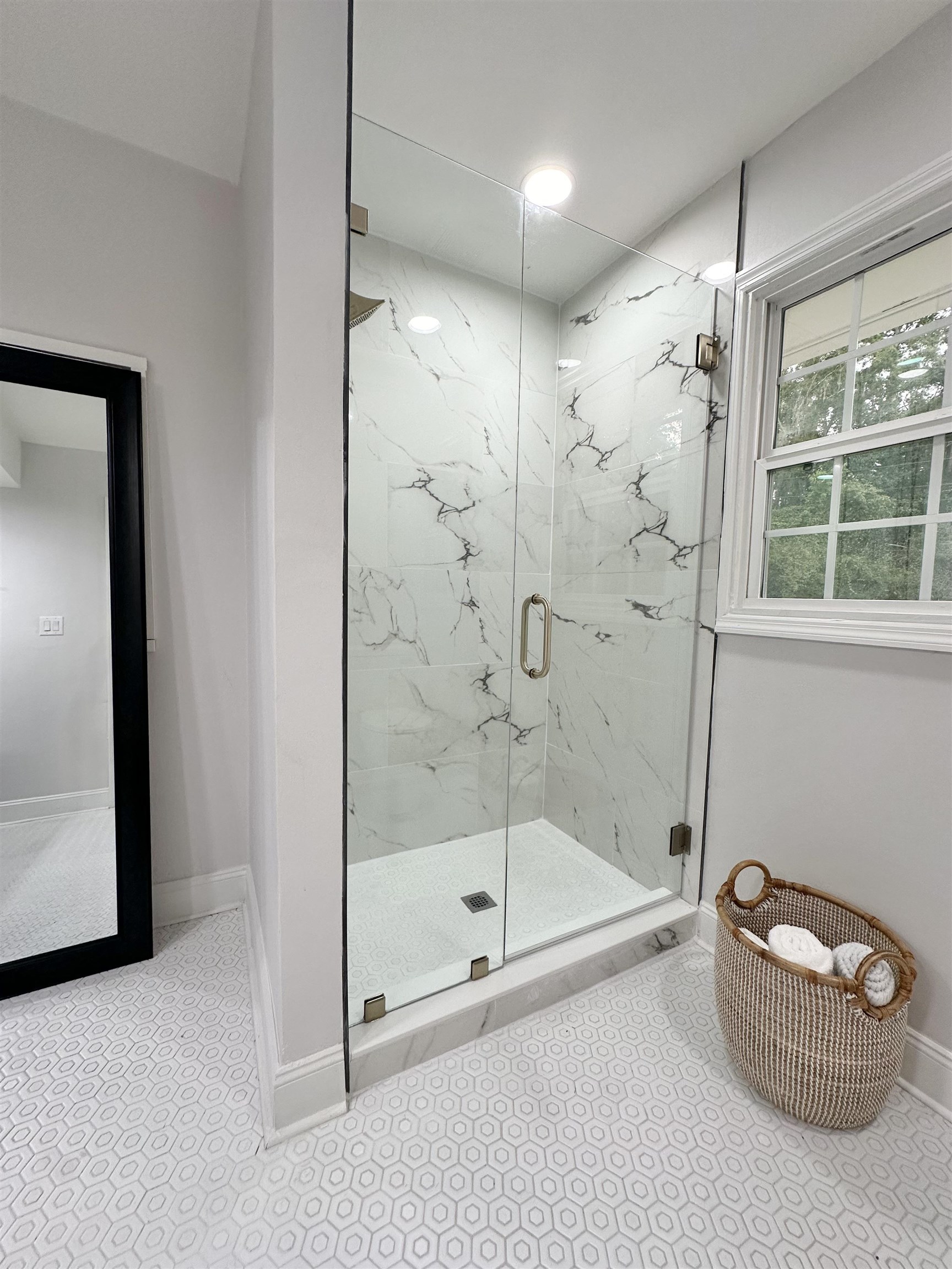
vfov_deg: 102.1
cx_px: 476
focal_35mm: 14
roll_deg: -3.3
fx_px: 513
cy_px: 634
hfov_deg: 85.7
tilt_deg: -5.1
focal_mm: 2.22
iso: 125
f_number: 2.2
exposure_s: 1/120
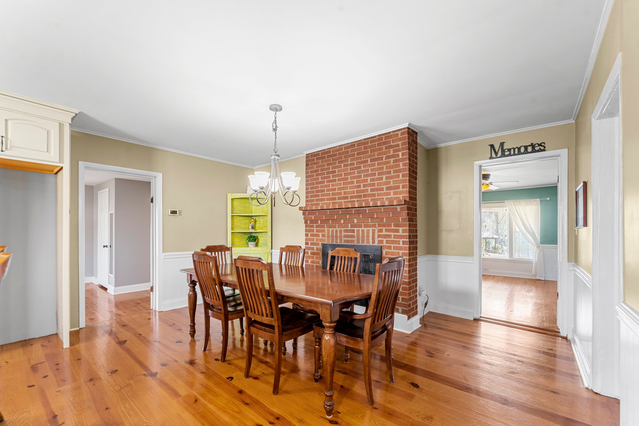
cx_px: 320
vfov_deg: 81.2
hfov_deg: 104.3
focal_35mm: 14
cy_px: 213
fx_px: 248
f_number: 9
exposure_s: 1/1.25
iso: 125
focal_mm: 14
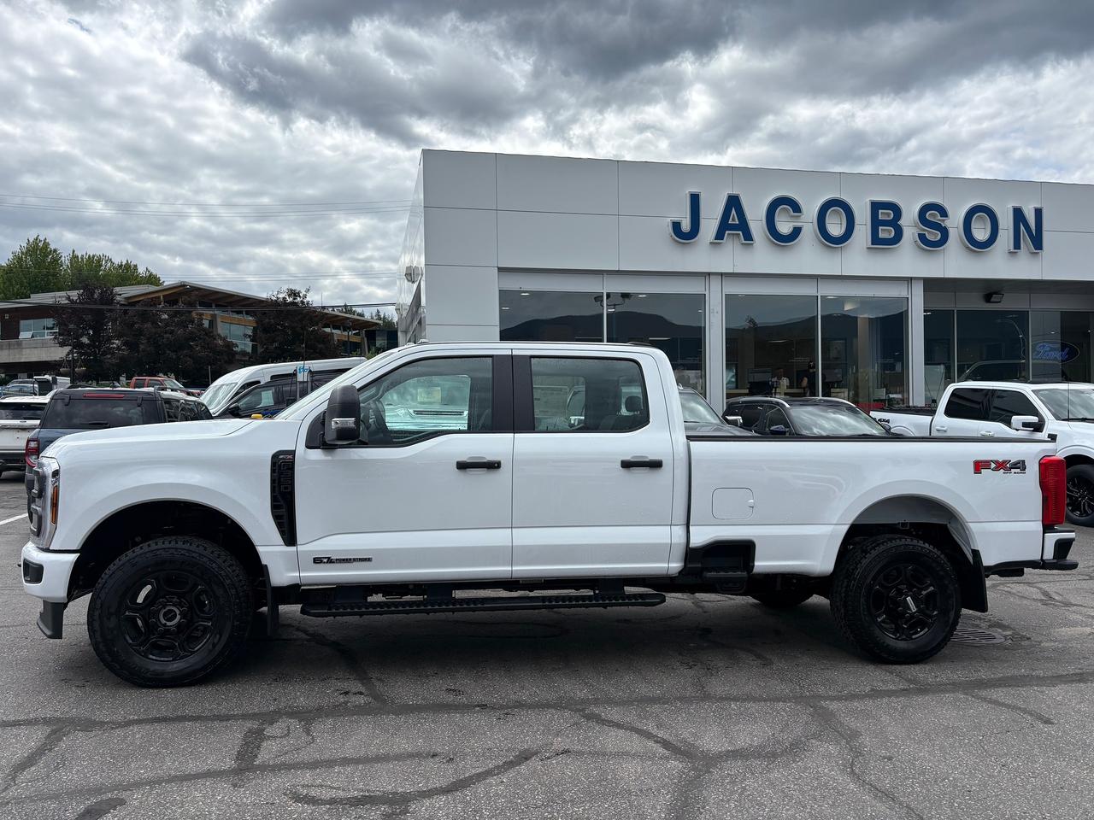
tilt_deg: +1.2
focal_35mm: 26
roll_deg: +1.0
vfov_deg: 53.1
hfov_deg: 67.3
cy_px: 410
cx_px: 547
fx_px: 822
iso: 50
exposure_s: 1/4065
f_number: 1.6
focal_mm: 5.96
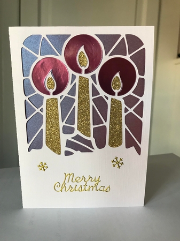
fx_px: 194
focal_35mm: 28
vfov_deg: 63.5
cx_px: 90
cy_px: 120
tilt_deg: -7.1
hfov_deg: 49.7
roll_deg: -2.0
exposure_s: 1/33
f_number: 1.8
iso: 32
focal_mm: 3.99
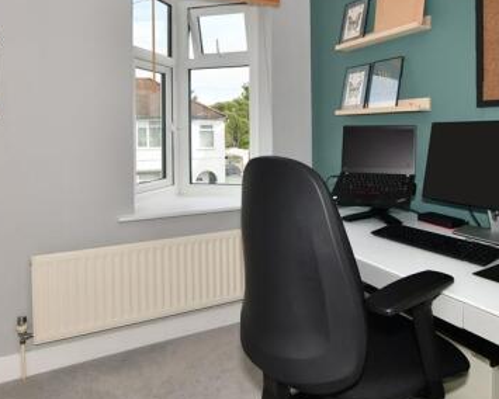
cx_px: 285
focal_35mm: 26
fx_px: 384
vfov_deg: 53.7
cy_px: 130
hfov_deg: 65.7
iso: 160
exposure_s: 1/250
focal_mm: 10
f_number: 7.1
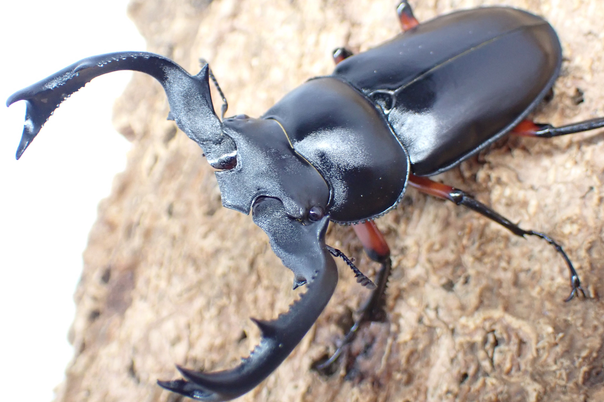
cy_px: 179
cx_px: 302
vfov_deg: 20.9
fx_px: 1090
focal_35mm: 65
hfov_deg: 31.0
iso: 800
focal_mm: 11.09
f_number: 3.6
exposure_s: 1/60
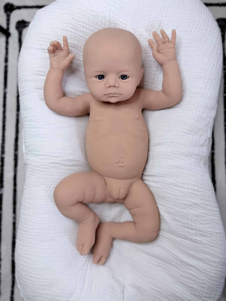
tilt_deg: -85.3
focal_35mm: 24
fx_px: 209
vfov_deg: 71.6
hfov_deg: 56.8
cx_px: 113
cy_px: 150
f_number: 1.78
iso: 50
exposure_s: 1/138
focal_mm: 6.76
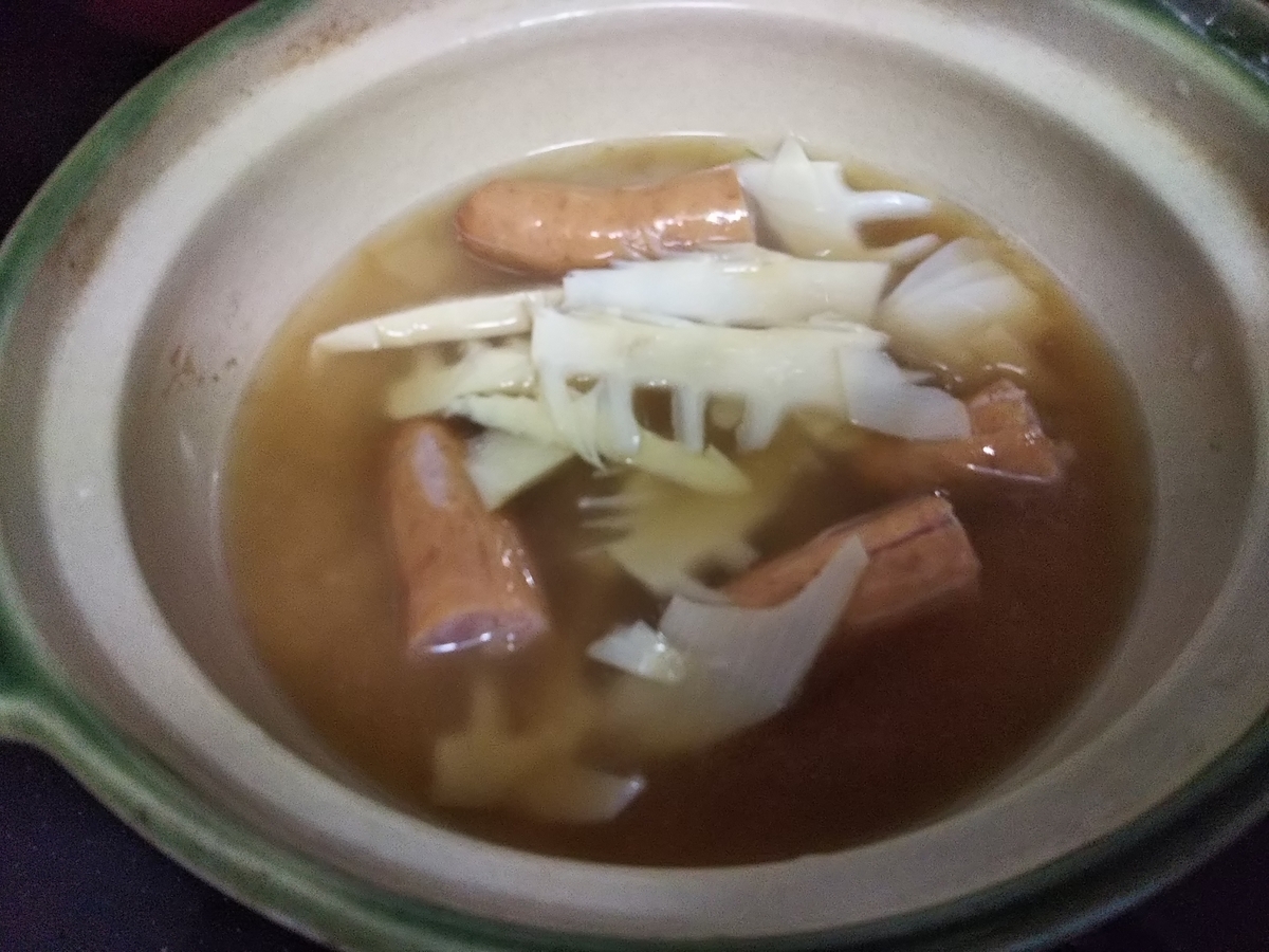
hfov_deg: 60.0
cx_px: 634
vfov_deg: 46.8
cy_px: 476
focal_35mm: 30
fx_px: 1100
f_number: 2.2
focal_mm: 4
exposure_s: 1/30
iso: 320
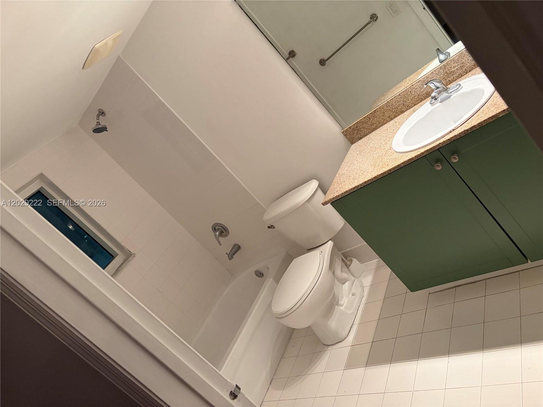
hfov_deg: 67.3
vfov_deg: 53.1
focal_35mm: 26
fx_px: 408
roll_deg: +44.6
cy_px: 204
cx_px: 272
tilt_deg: -11.7
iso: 320
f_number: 1.6
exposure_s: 1/60
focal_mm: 5.96
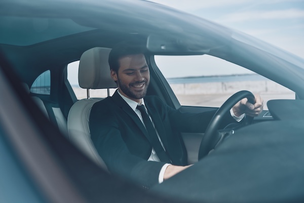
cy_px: 102
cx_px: 152
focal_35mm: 40
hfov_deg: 48.5
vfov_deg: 33.4
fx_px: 338
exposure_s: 1/400
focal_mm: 40
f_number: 3.2
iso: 200
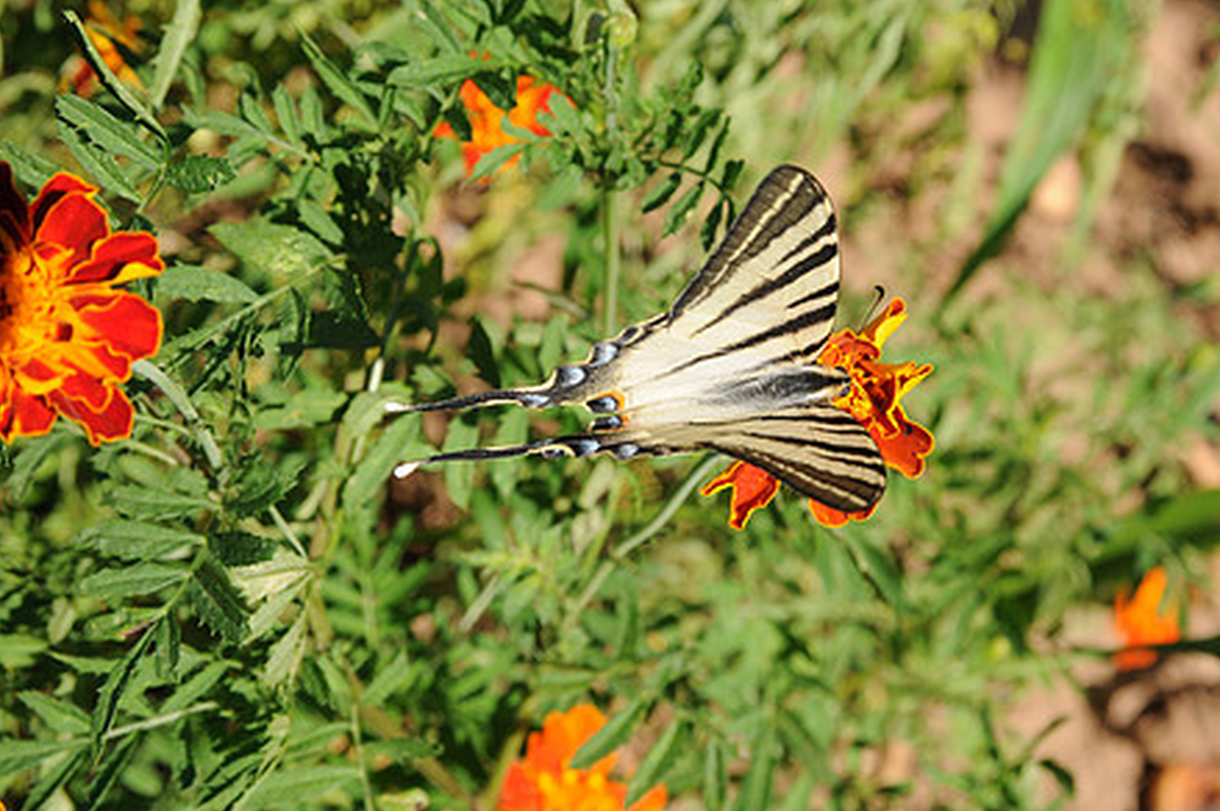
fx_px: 3352
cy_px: 329
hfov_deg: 20.6
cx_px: 714
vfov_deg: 13.8
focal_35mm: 99
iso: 320
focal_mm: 50
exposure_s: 1/400
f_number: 10
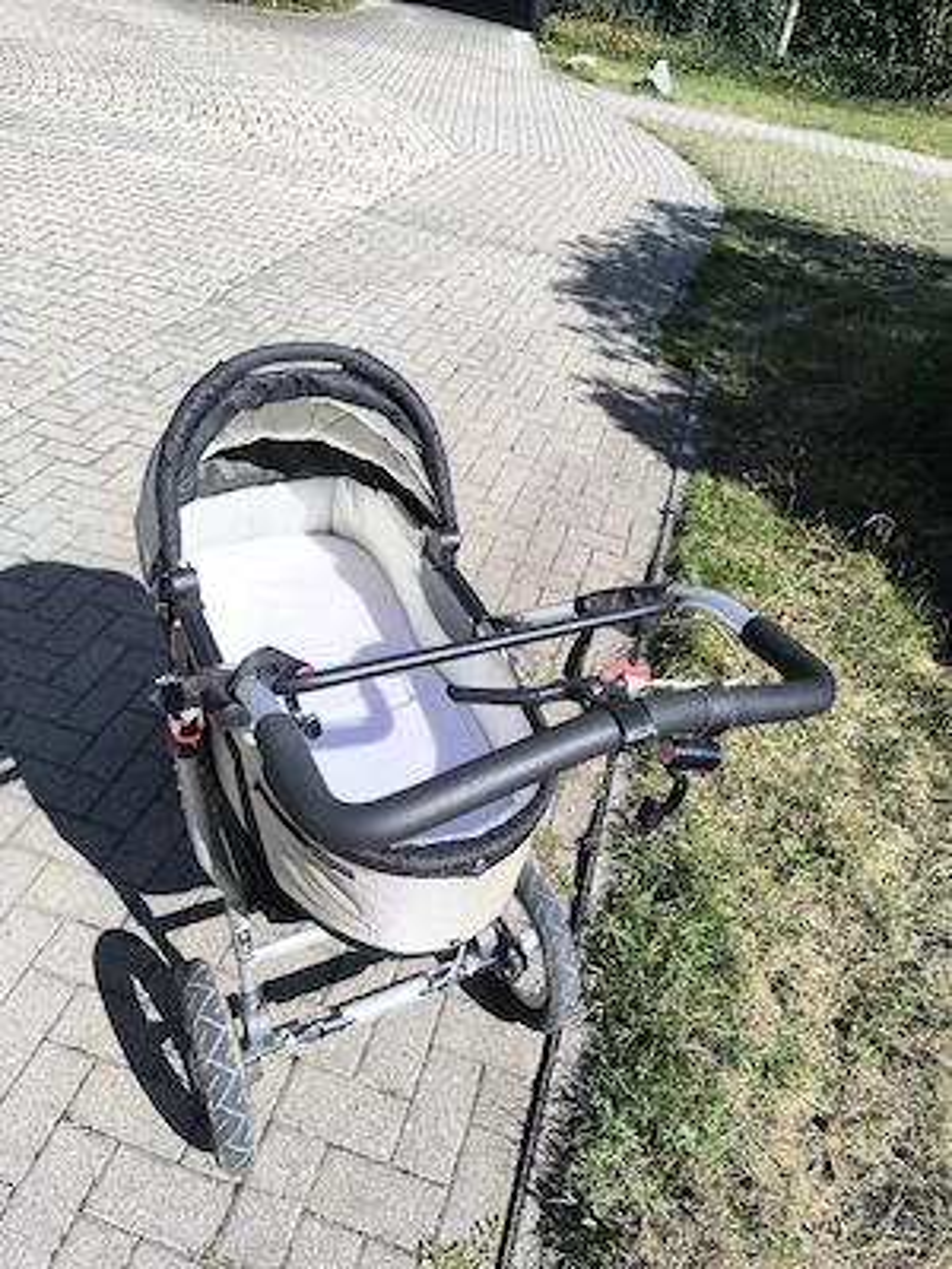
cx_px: 476
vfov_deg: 73.9
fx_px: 843
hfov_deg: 58.9
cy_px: 634
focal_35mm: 23
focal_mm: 6.14
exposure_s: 1/1250
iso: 50
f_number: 1.65
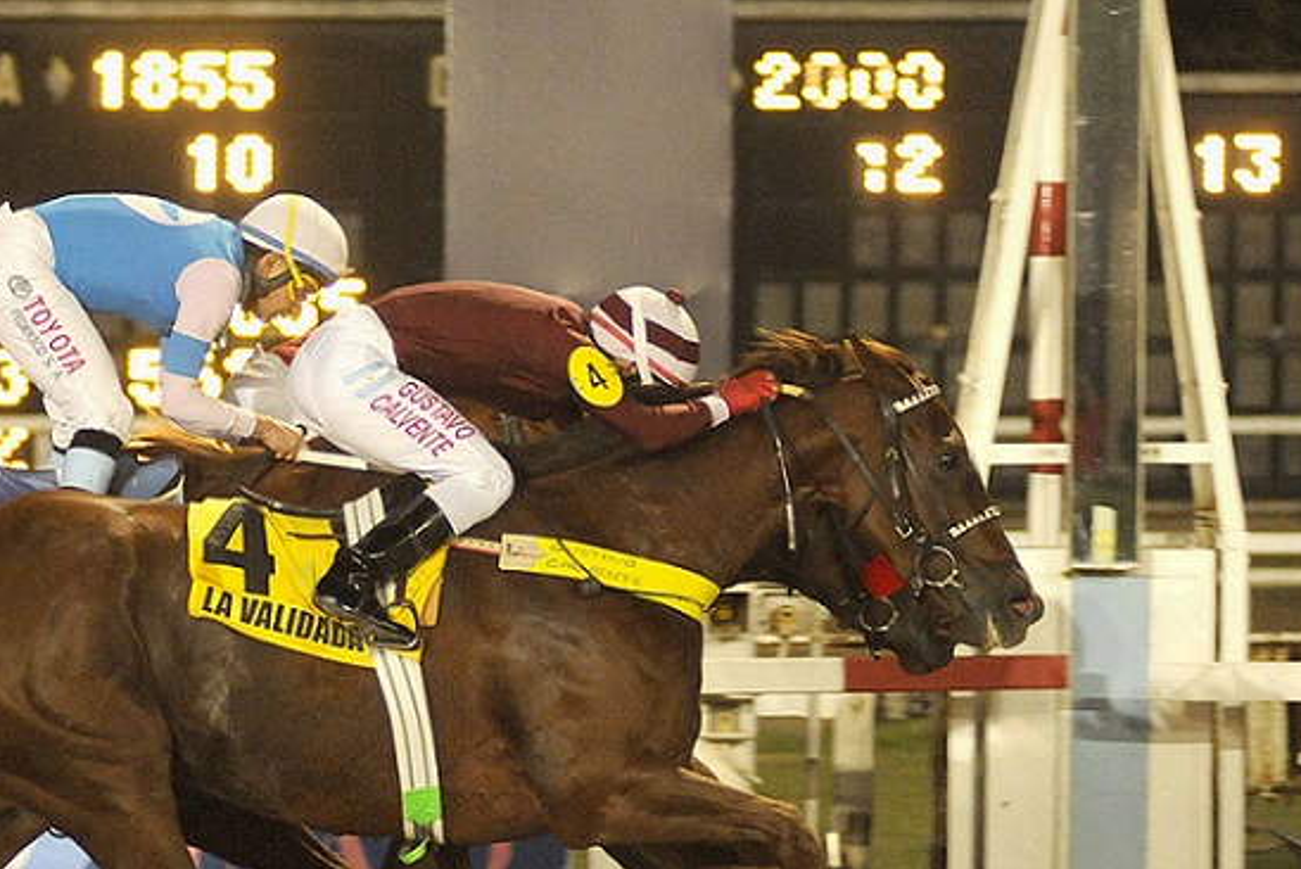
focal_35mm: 297
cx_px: 387
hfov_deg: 6.9
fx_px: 10738
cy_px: 569
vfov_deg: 4.6
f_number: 2.8
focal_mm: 116
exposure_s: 1/800
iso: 2500
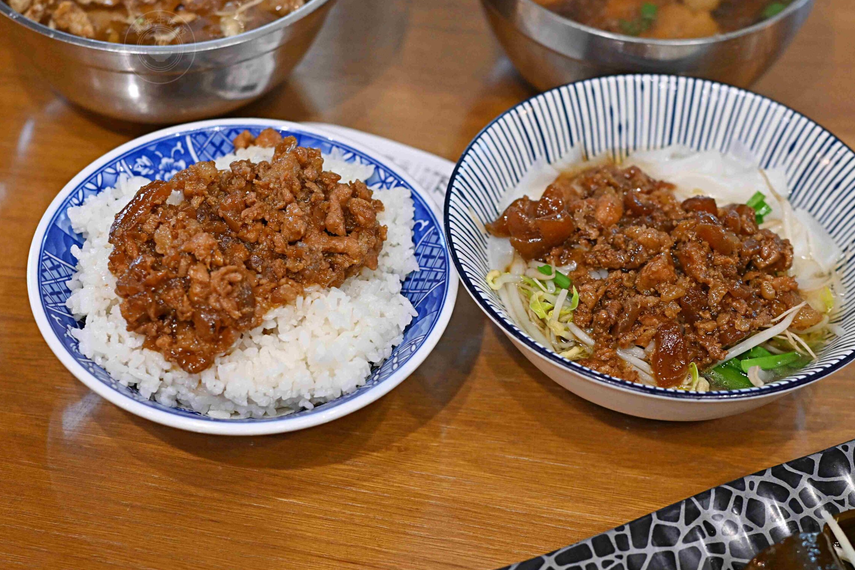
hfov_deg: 23.9
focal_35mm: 85
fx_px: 2019
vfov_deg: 16.1
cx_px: 425
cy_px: 259
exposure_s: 1/200
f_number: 3.2
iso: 1000
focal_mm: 50
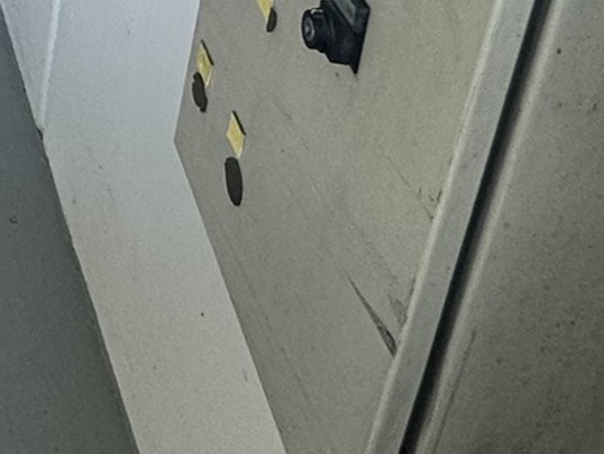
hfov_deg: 18.7
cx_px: -552
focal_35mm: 74
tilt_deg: -22.3
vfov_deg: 16.7
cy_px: -351
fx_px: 1292
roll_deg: +3.7
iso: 80
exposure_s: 1/100
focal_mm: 2.22
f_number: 2.2
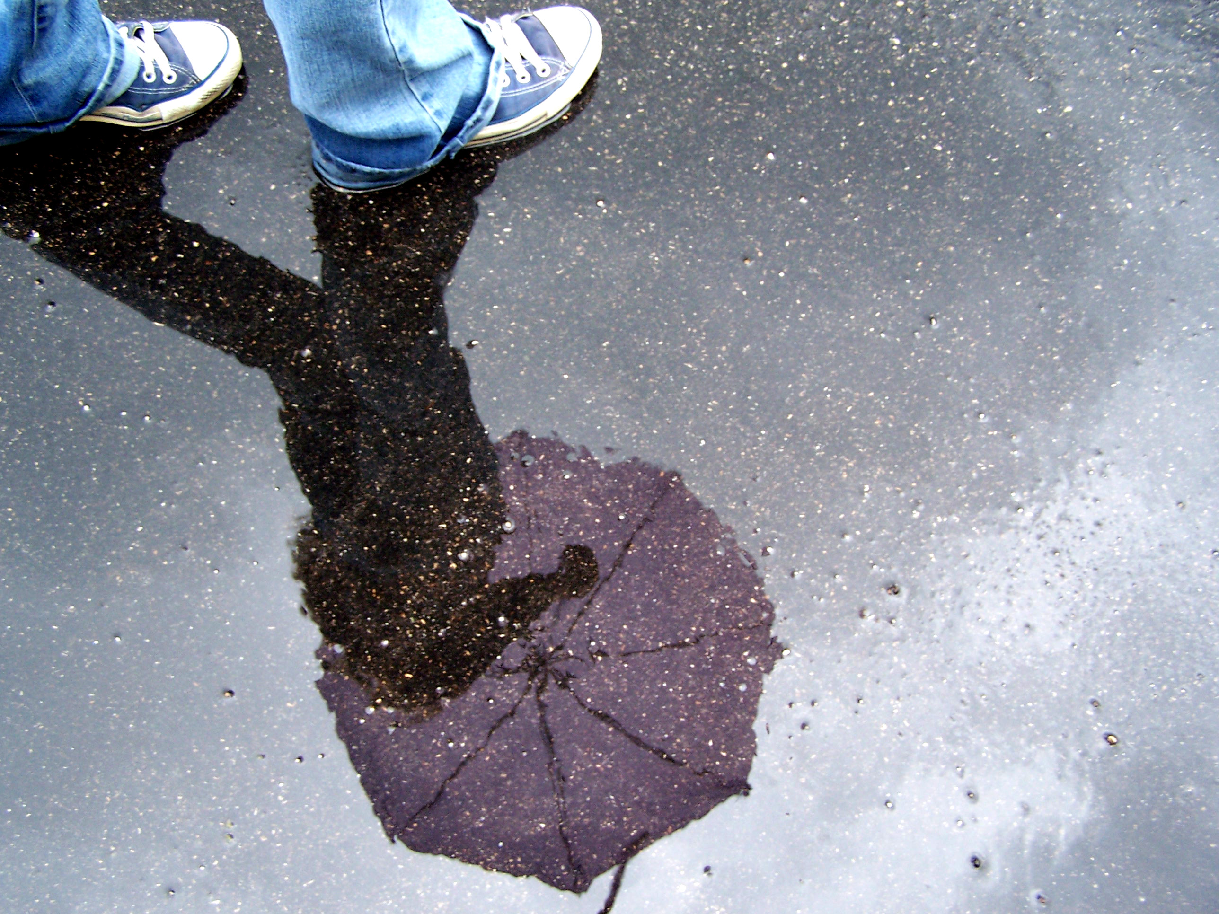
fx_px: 1338
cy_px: 457
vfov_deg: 37.7
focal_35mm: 38
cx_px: 610
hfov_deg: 49.0
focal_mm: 6.3
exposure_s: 1/30
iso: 140
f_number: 2.8
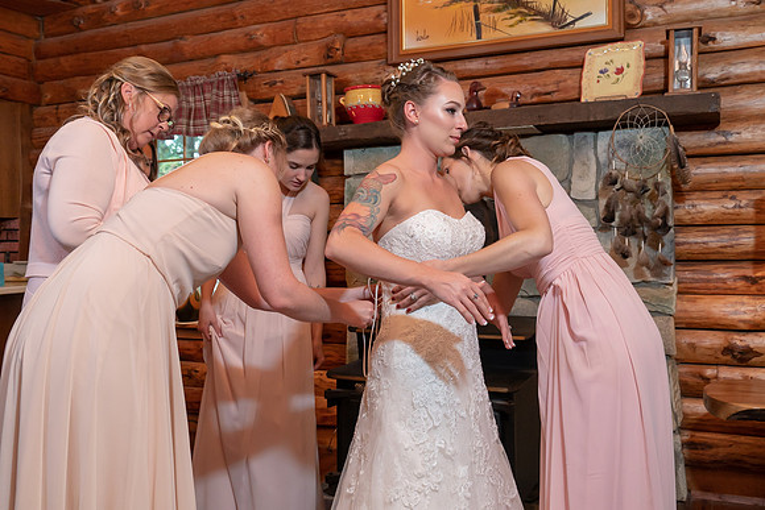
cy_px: 240
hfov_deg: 57.2
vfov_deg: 40.0
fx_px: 701
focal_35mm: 33
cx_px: 404
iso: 2000
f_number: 5.6
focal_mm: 31
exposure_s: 1/200
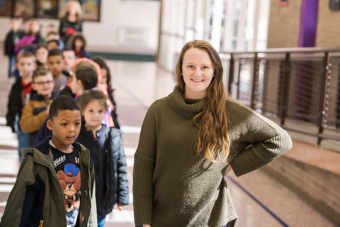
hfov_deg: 20.6
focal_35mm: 99
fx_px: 936
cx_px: 177
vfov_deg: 13.8
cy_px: 109
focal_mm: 95
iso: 1000
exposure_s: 1/400
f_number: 3.2
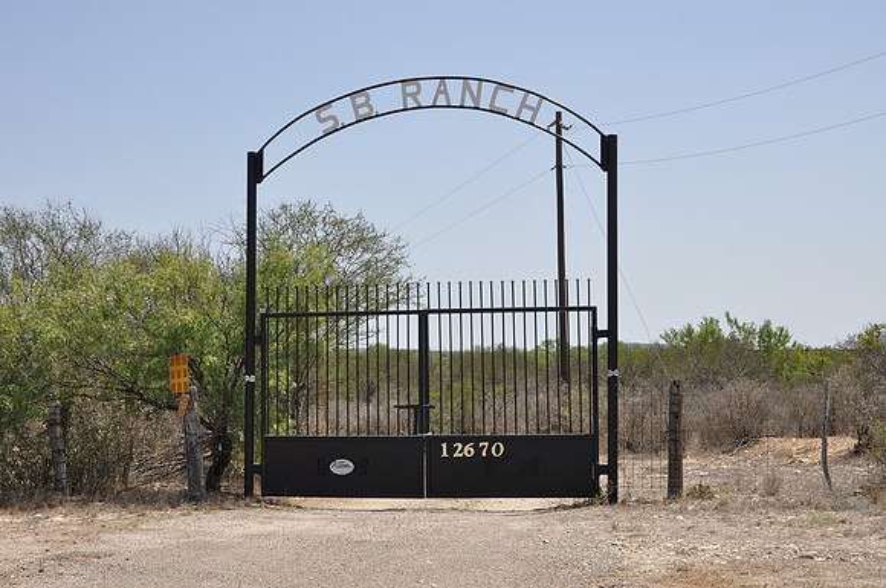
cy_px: 294
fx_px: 1290
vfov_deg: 25.7
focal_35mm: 52
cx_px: 443
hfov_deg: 37.9
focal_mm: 35
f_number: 7.1
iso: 200
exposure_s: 1/200
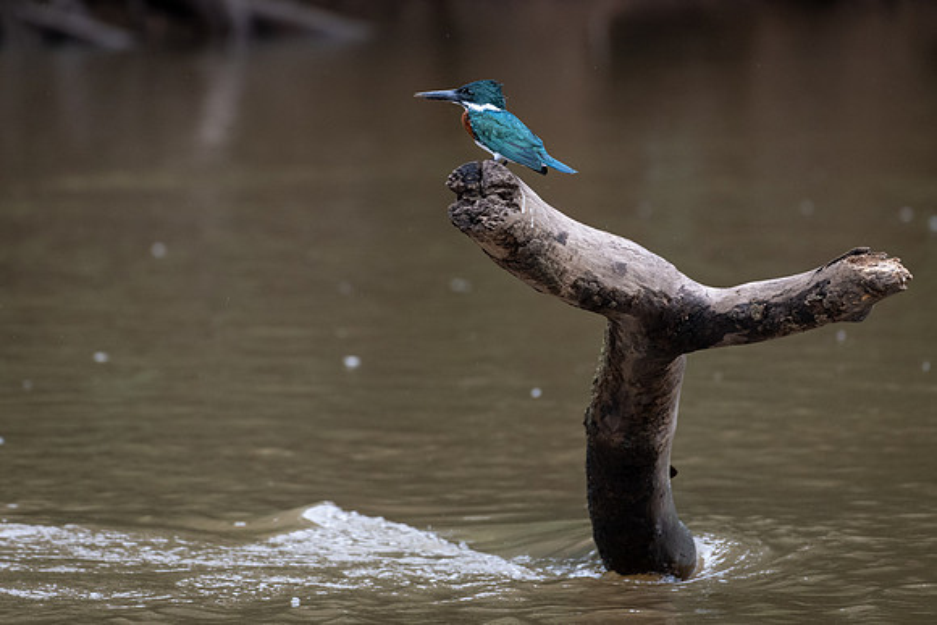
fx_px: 19036
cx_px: 457
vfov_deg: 1.9
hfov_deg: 2.8
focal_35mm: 731
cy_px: 234
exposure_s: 1/800
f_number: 5.6
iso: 1250
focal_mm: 500
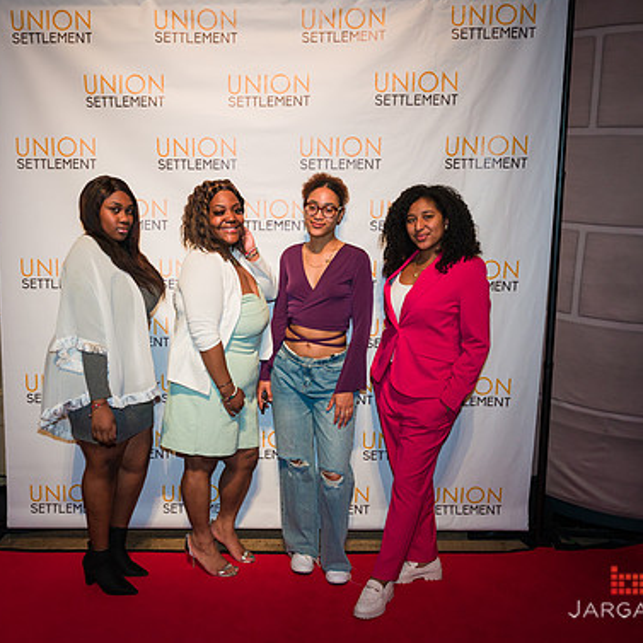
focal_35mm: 34
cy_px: 326
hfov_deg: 48.0
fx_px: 715
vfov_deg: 48.4
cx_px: 237
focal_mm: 26
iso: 1000
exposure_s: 1/200
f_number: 4
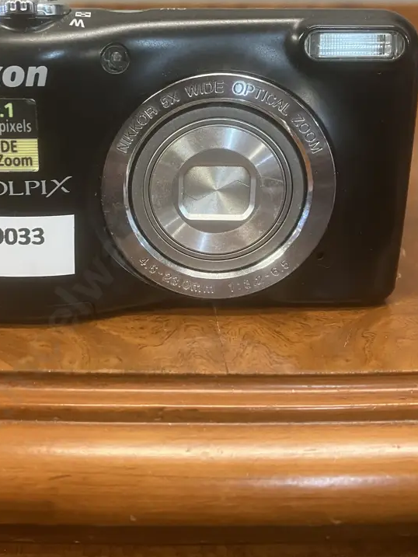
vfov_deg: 46.2
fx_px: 644
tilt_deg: -18.1
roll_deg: -1.3
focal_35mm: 40
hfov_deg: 35.8
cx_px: 156
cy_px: 198
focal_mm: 3.99
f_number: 1.8
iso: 320
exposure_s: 1/50
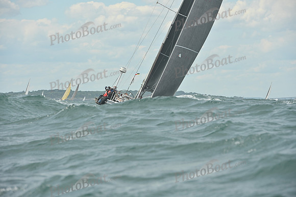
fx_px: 1645
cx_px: 148
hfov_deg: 10.3
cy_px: 98
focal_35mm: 200
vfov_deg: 6.9
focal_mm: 200
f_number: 10
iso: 320
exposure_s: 1/1250
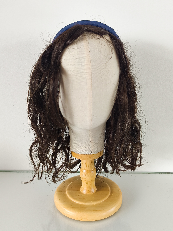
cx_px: 86
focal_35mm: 32
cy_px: 116
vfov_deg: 56.8
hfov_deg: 44.2
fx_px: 213
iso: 50
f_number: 1.65
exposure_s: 1/40
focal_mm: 6.14
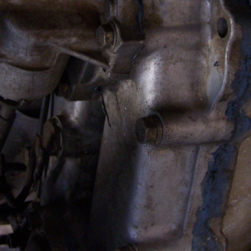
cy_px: 47
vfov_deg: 18.3
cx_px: 146
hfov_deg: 18.5
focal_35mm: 94
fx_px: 771
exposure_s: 1/8
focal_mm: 7.1
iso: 140
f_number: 2.9
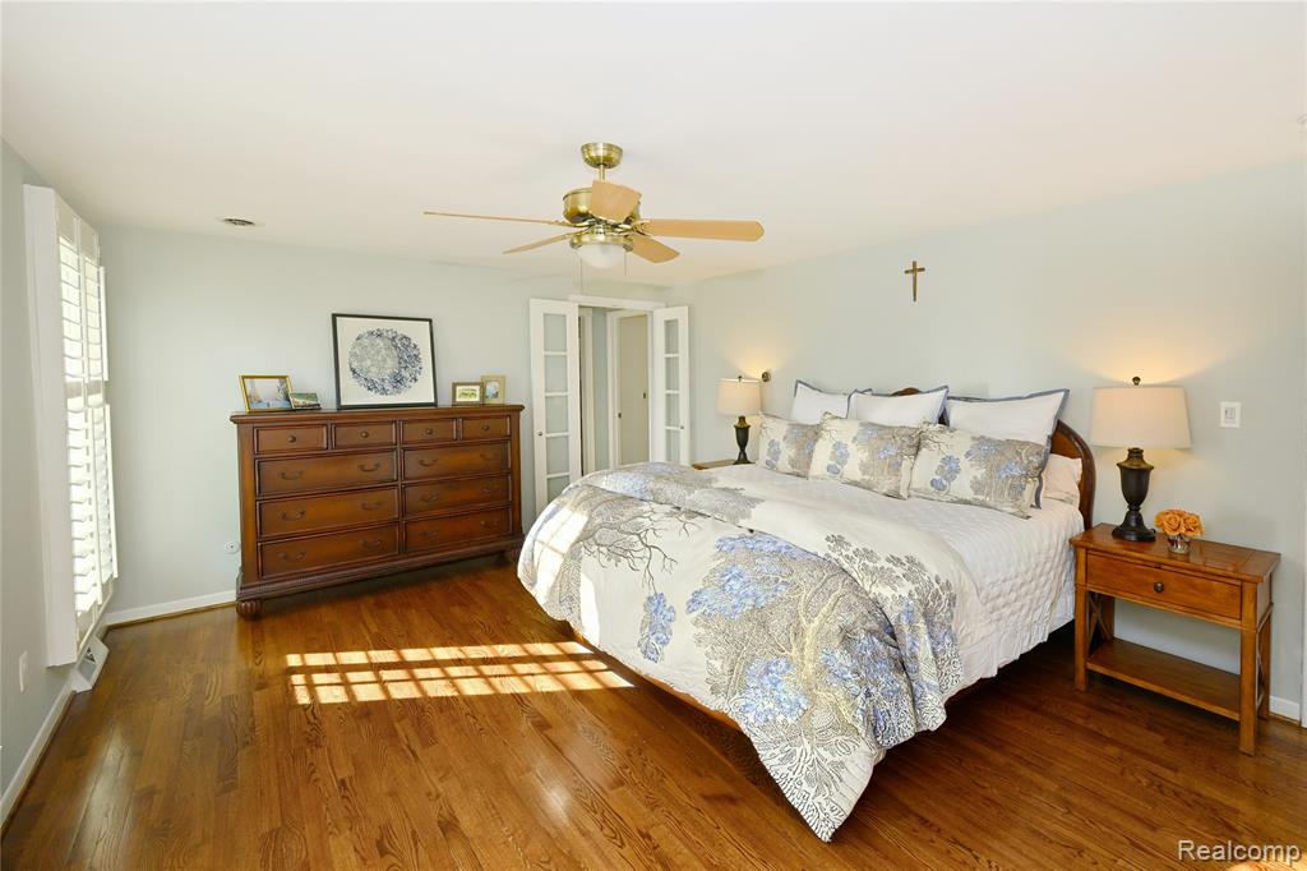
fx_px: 508
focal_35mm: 14
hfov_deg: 104.3
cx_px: 654
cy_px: 436
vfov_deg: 81.2
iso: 250
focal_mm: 14
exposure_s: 1/50
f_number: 9
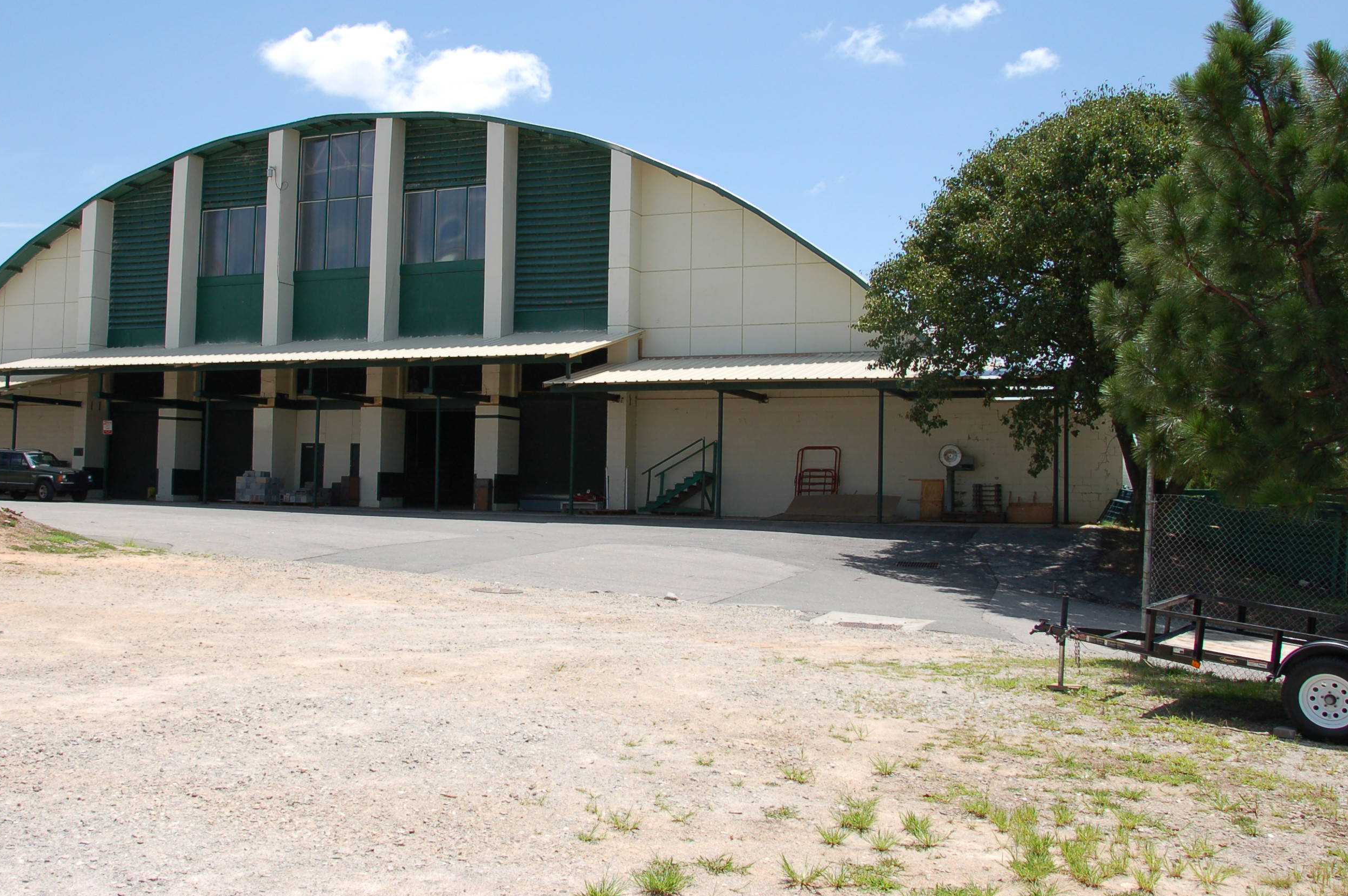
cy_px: 369
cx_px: 569
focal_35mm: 36
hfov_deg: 52.9
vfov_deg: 36.7
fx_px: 1347
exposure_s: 1/320
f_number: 9
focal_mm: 20
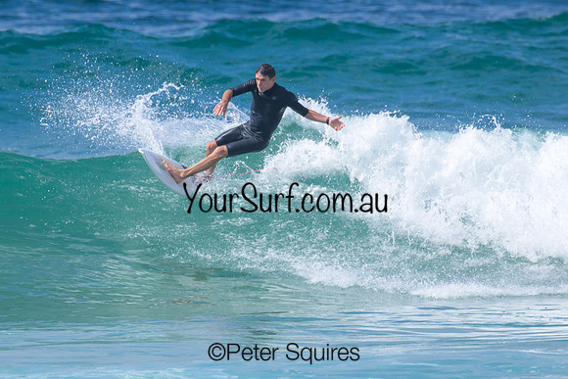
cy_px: 187
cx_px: 228
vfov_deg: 1.3
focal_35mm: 1094
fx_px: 17267
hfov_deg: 1.9
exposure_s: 1/2000
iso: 640
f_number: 11
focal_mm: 800
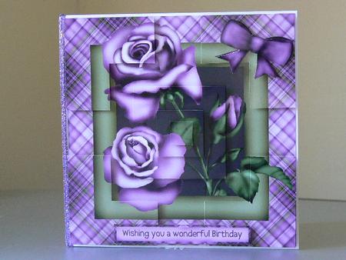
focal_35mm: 105
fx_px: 1050
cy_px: 130
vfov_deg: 14.1
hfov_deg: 18.7
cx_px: 173
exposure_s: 1/20
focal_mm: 12.9
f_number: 3.2
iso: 200
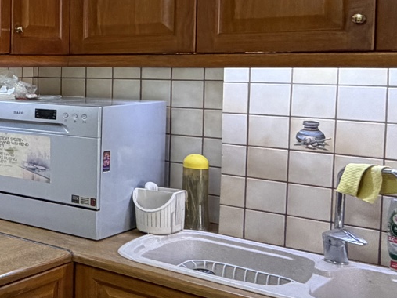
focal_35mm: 53
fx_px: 608
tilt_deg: -2.3
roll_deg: +0.0
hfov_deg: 24.4
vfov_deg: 27.3
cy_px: 87
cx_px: -252
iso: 250
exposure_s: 1/100
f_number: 2.2
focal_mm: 2.22
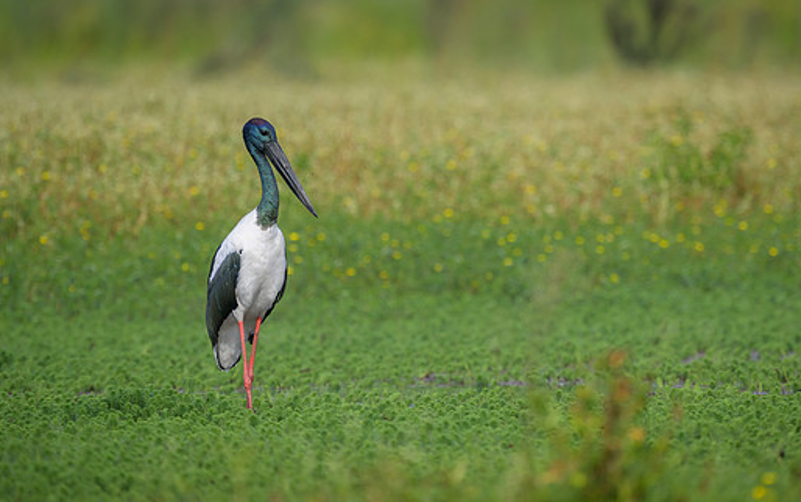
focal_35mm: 1160
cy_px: 178
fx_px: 25339
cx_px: 513
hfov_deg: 1.8
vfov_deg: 1.1
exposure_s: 1/640
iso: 280
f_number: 5.6
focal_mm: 800
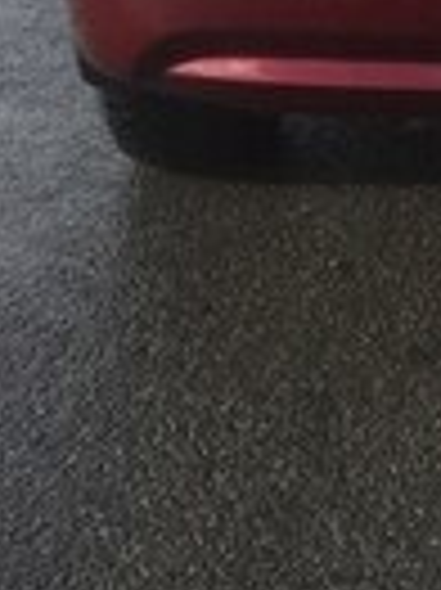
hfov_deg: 12.5
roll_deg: +0.8
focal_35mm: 110
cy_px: -284
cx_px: 752
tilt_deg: -4.9
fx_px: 1872
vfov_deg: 16.4
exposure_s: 1/1241
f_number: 2.2
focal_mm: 4.15
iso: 25
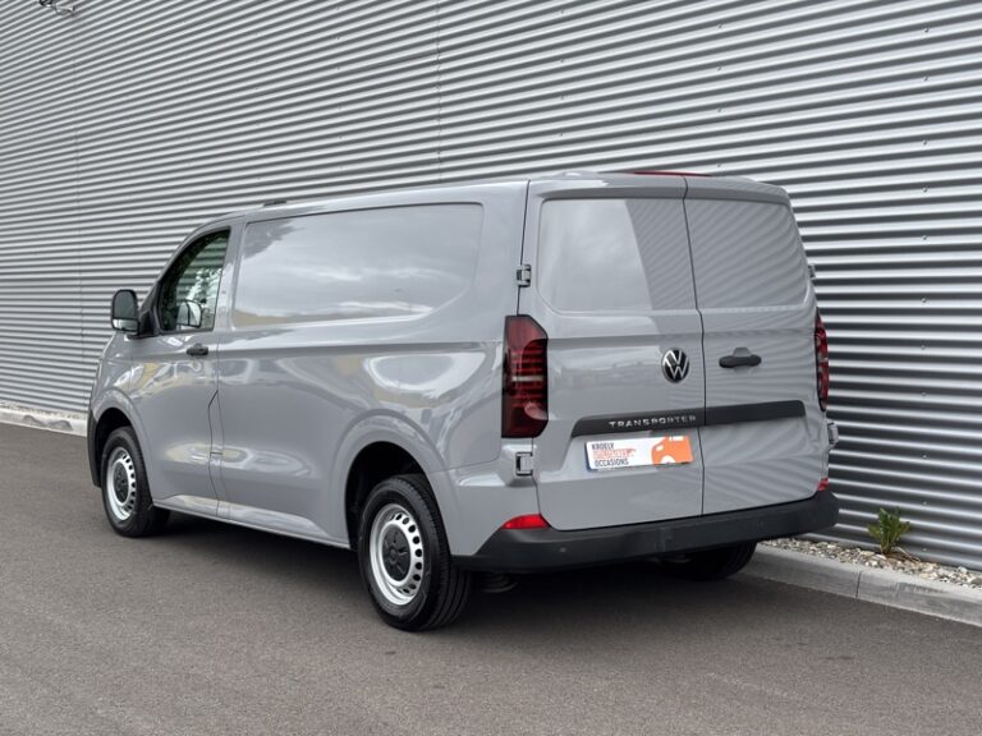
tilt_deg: -3.4
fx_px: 1475
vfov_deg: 28.0
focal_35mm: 52
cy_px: 368
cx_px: 491
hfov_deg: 36.8
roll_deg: +0.7
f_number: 1.6
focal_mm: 5.96
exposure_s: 1/634
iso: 32
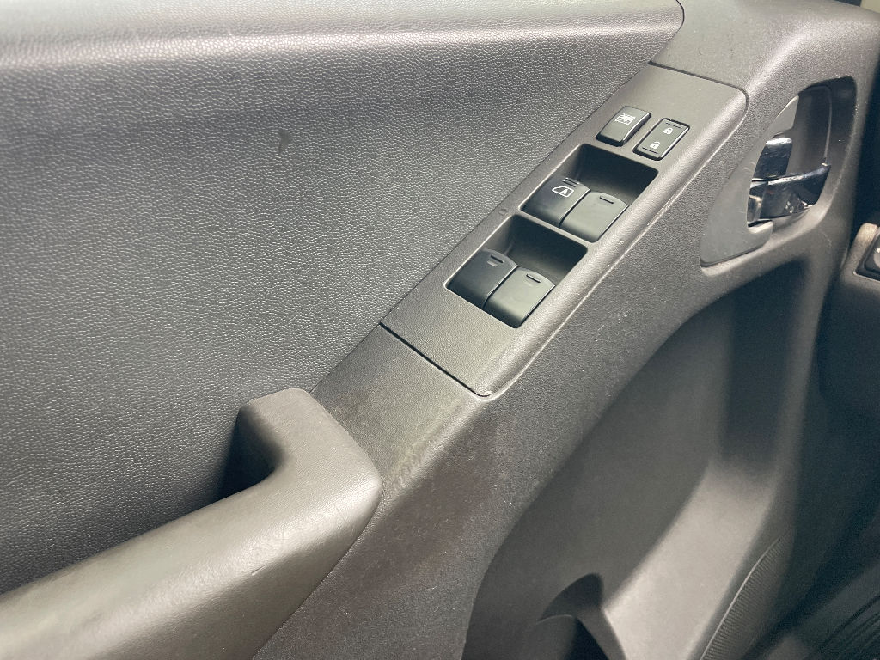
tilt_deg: -27.1
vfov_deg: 53.1
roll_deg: +1.5
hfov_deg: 67.3
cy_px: 330
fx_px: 661
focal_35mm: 26
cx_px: 440
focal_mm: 4.2
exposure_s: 1/121
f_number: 1.6
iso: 125
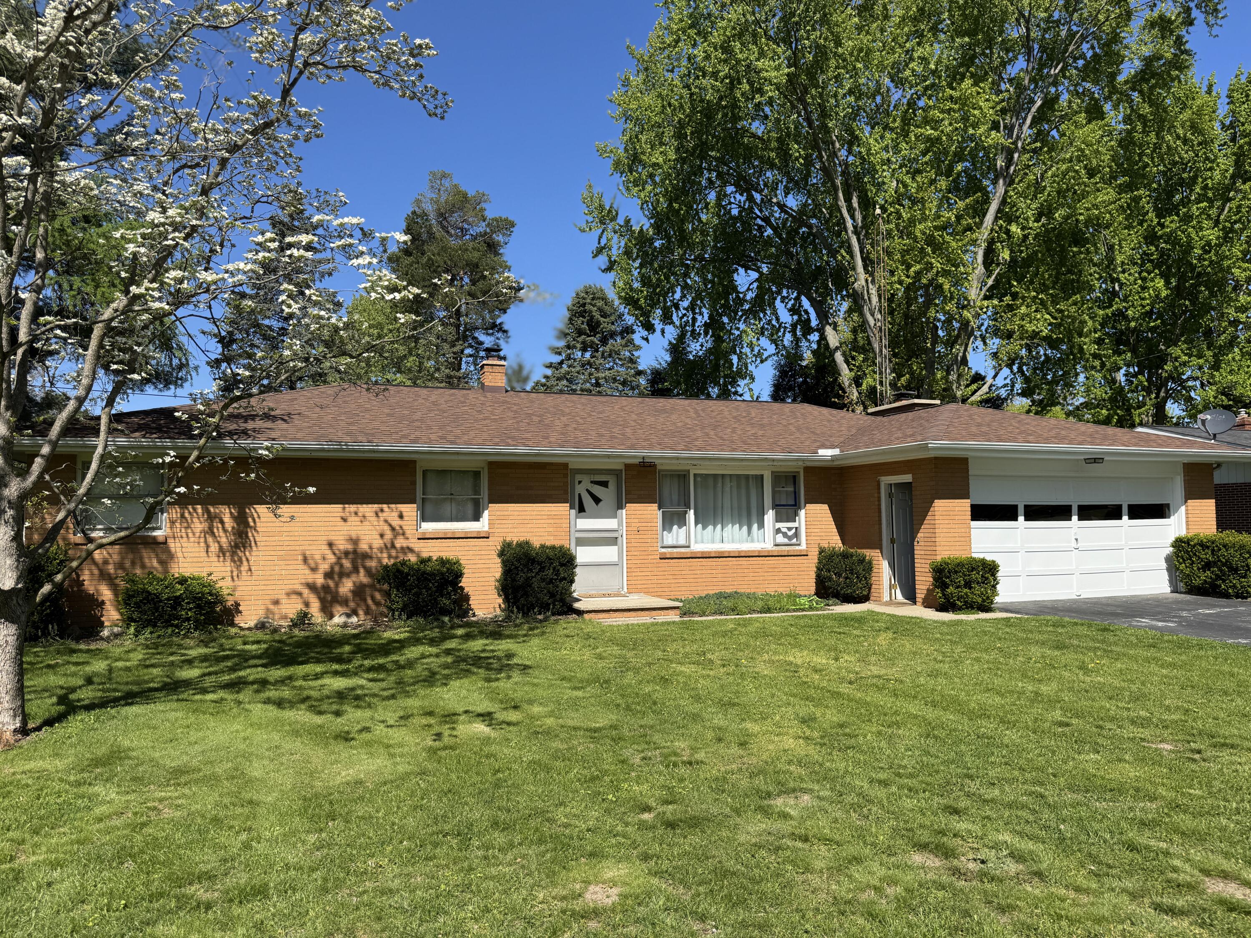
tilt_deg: +4.2
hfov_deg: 71.6
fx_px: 867
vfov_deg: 56.8
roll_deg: +0.6
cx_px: 626
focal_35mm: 24
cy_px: 469
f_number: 1.78
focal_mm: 6.76
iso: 80
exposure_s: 1/3597
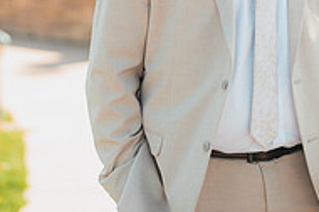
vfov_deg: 8.8
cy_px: -83
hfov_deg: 13.4
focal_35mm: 153
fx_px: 1353
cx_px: 191
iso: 50
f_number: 1.4
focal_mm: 50
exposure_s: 1/1250
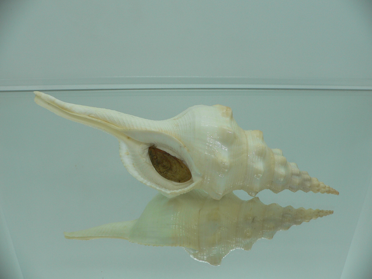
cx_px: 186
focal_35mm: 35
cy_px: 140
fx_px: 376
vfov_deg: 40.7
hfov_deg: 52.6
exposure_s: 1/60
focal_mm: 4.6
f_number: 2.8
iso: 80
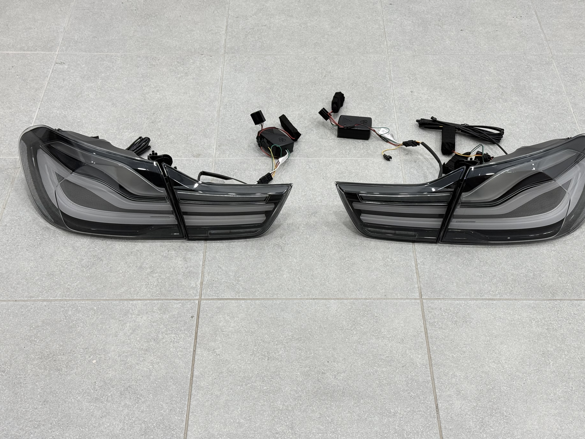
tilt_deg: -42.8
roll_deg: -0.3
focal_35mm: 53
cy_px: 217
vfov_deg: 27.5
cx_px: 312
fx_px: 896
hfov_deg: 36.2
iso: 64
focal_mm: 6.76
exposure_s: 1/156
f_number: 1.78
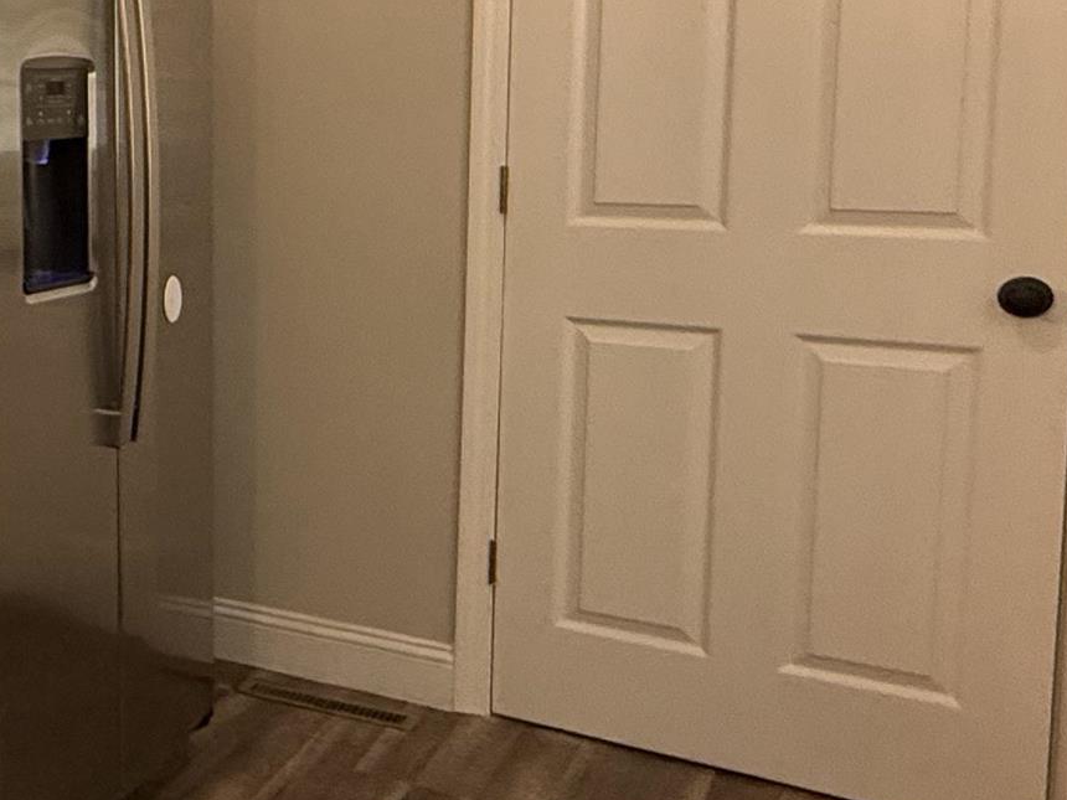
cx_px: -387
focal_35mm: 50
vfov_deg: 28.8
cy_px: 237
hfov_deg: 29.2
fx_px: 1541
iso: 200
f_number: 2.2
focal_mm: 2.22
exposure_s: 1/60
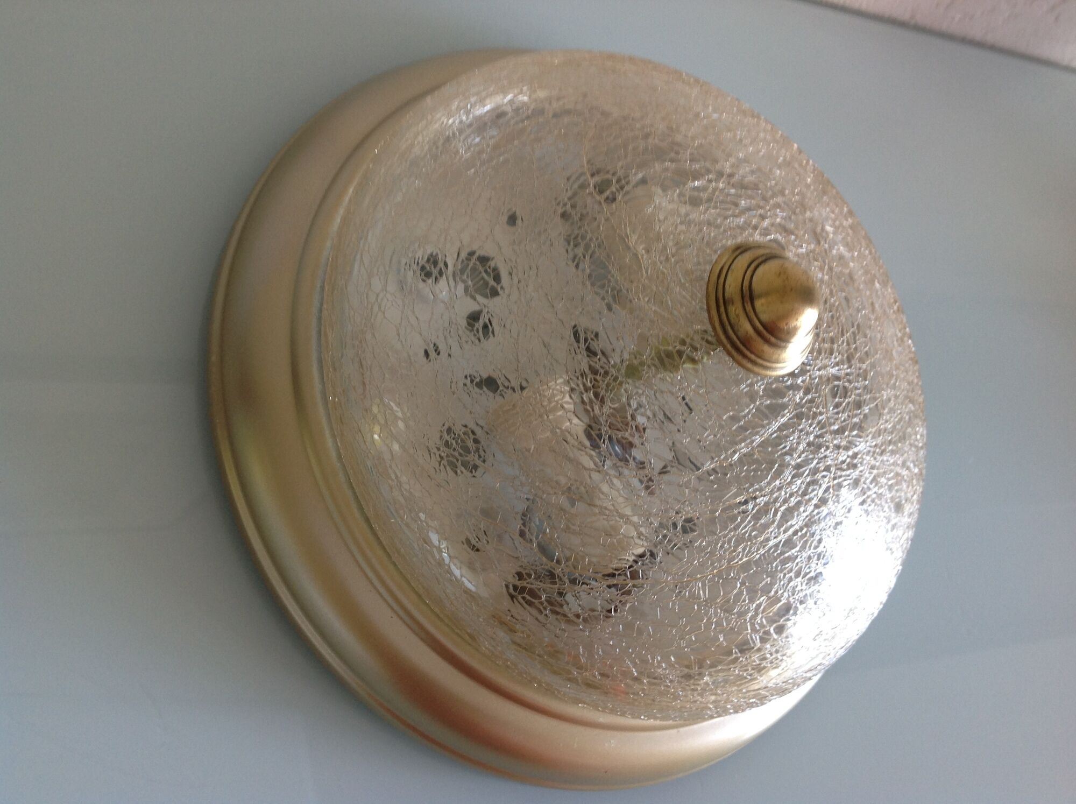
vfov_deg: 40.6
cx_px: 538
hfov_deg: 52.7
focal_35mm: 35
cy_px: 402
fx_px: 1086
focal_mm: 4.28
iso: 64
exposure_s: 1/15
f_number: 2.4
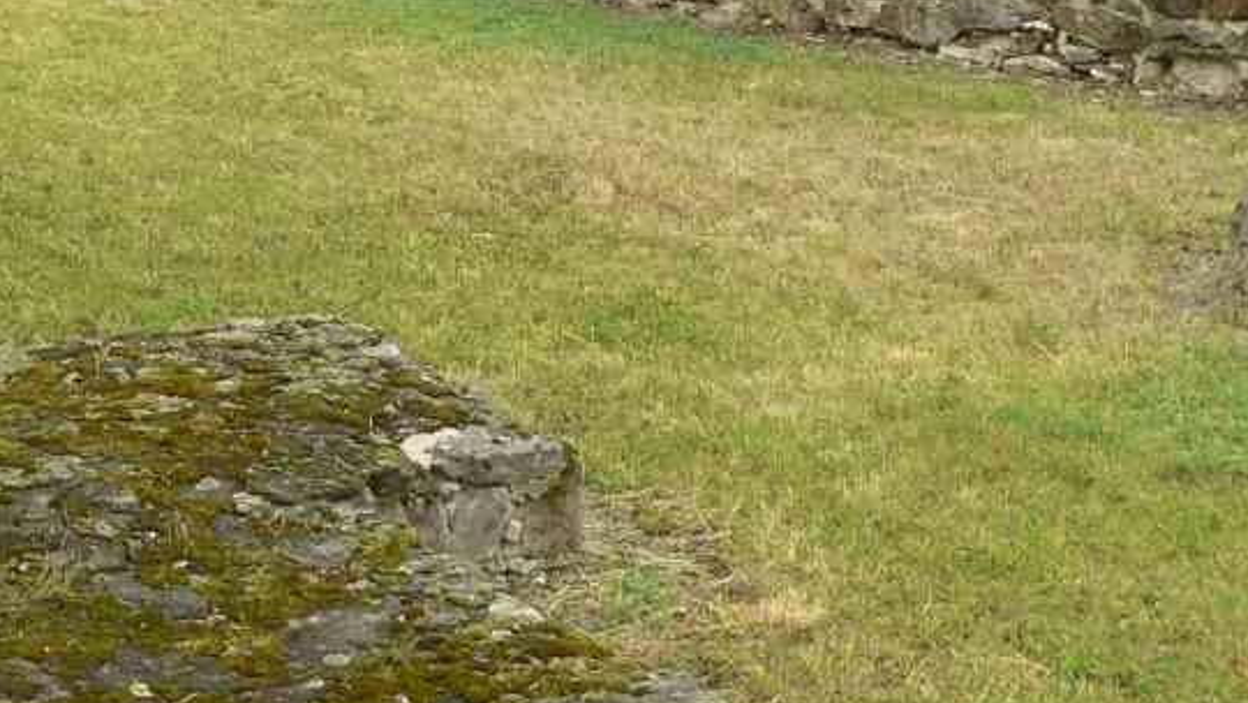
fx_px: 3078
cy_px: -305
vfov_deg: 12.5
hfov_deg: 22.3
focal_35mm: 93
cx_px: 104
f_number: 4
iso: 80
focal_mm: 6
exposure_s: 1/200
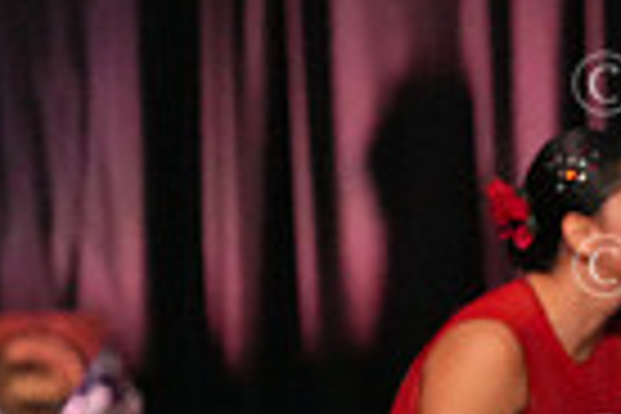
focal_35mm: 1260
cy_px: 538
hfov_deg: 1.6
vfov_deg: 1.1
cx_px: 1224
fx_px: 21733
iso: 16000
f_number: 3.5
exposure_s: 1/1250
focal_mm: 300
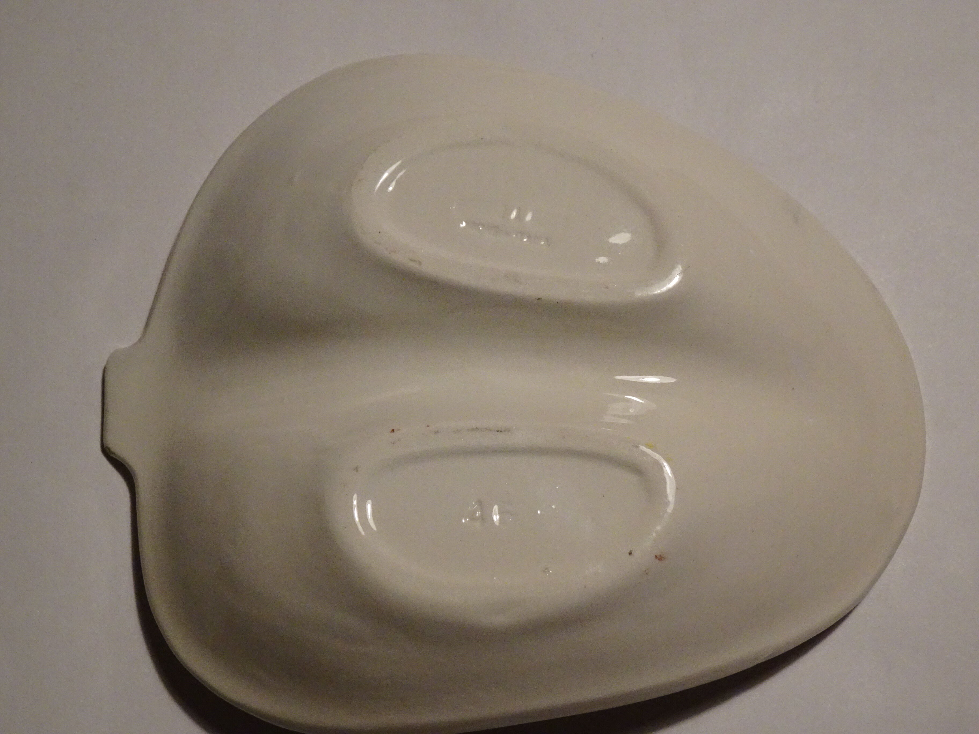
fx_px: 2121
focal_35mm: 75
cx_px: 490
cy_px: 367
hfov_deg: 26.0
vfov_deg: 19.6
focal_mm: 12.87
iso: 800
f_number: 5
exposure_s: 1/40
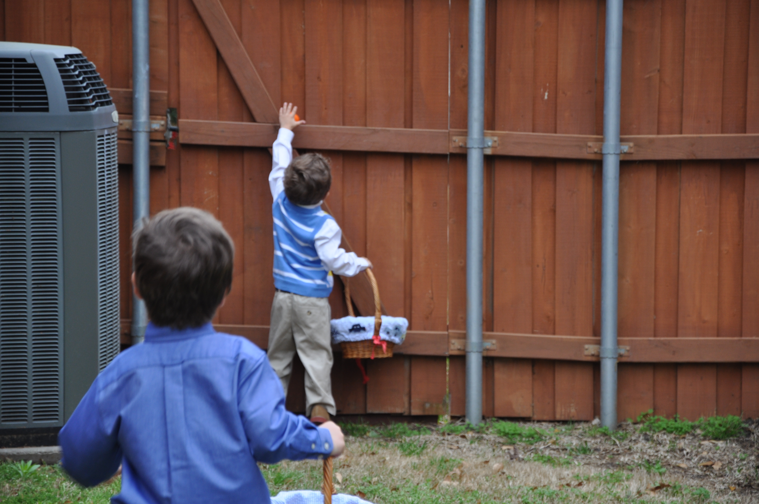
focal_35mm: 158
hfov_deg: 13.1
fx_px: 3317
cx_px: 380
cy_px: 252
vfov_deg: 8.7
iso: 280
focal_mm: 105
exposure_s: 1/125
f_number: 5.6
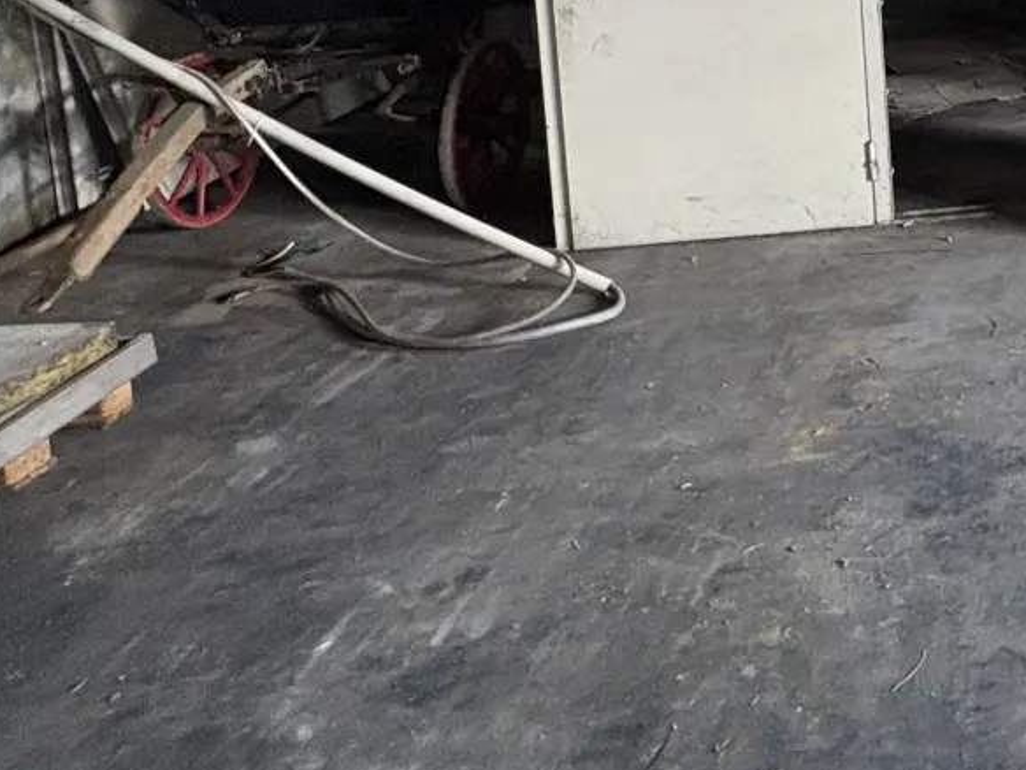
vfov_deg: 27.8
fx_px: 1363
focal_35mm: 46
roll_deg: +3.8
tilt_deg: -3.7
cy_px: -146
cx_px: 1170
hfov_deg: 34.6
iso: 250
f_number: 2.2
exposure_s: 1/82
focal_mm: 2.22
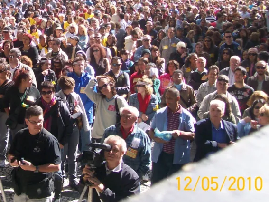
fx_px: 505
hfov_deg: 29.0
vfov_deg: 22.3
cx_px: 45
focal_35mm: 65
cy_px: 45
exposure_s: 1/384
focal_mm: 6
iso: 80
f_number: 2.7
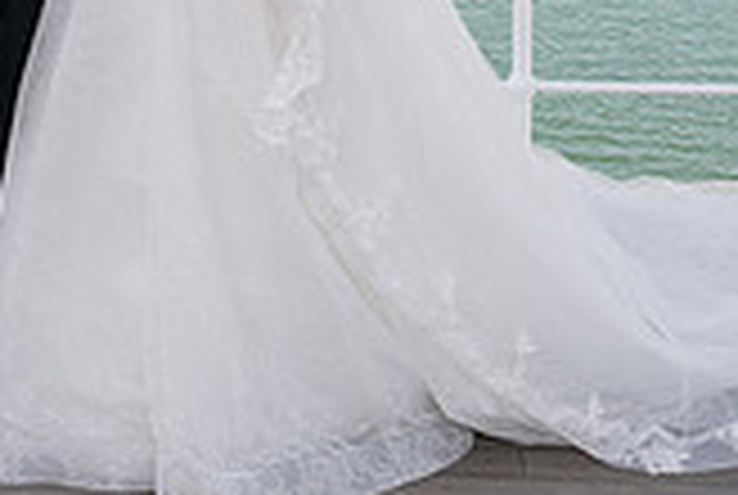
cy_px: -144
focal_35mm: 102
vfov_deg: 13.0
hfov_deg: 19.8
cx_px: 184
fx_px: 2095
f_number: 9
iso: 200
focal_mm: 25.5
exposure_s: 1/200
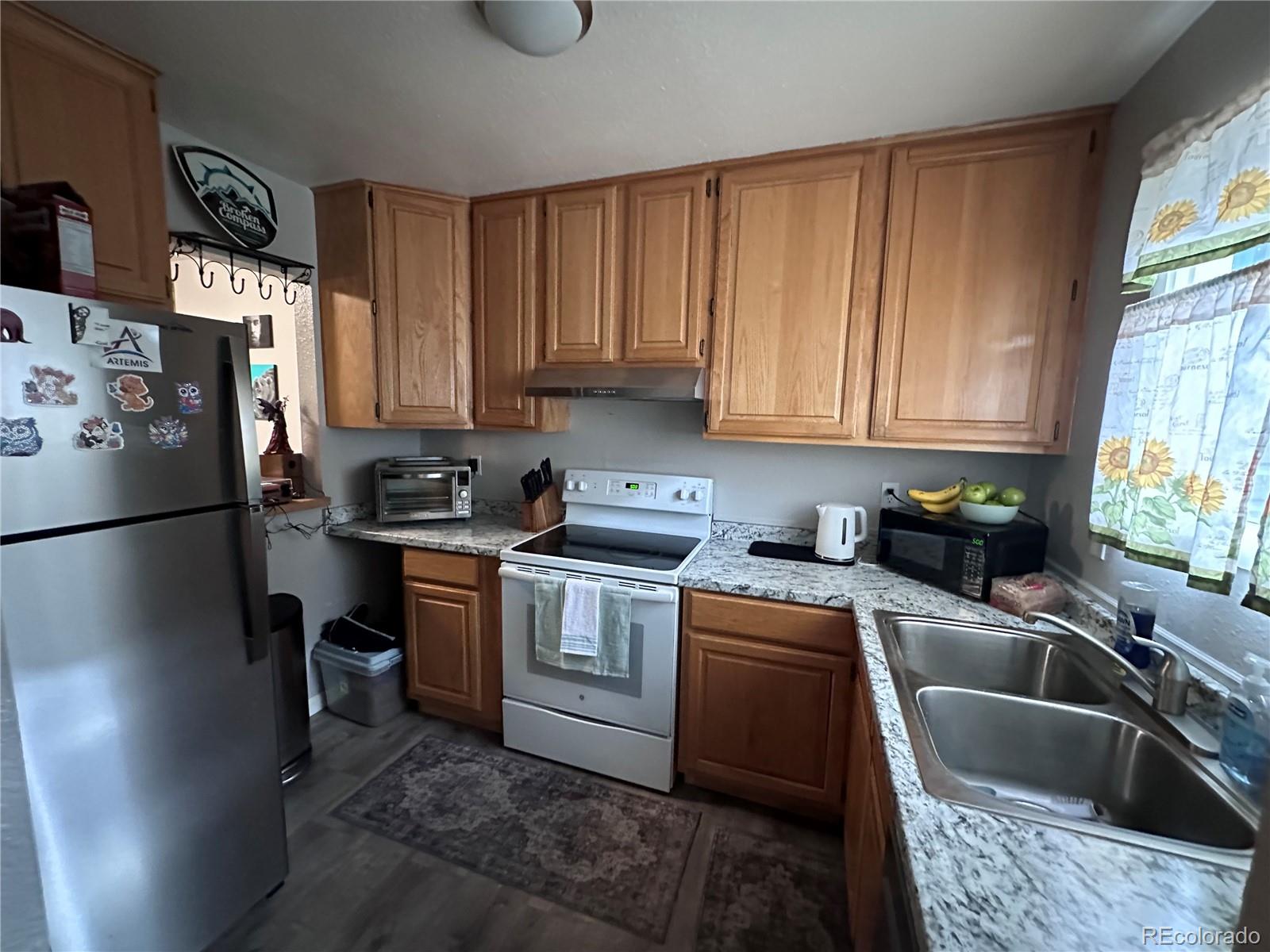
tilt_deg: -7.2
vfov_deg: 85.7
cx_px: 635
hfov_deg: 102.1
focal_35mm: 14
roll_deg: -1.8
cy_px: 476
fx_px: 514
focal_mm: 2.22
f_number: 2.2
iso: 1000
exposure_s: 1/40
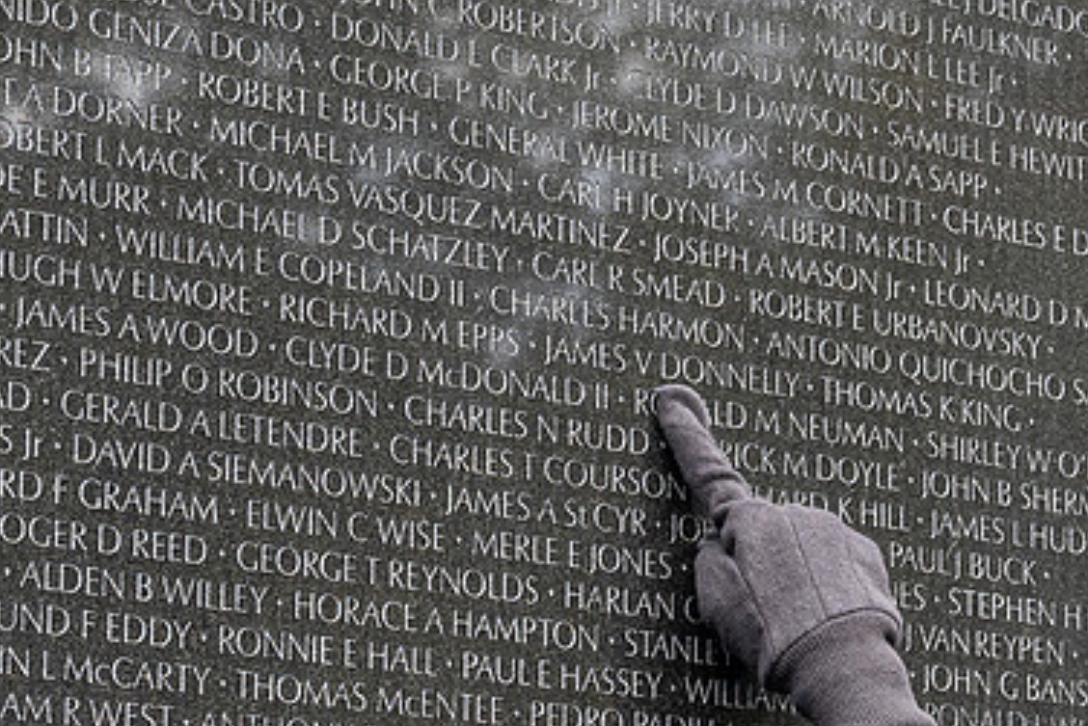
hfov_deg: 11.3
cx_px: 689
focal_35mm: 182
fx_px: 5502
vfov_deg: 7.6
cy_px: 392
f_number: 8
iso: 1100
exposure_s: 1/400
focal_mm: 53
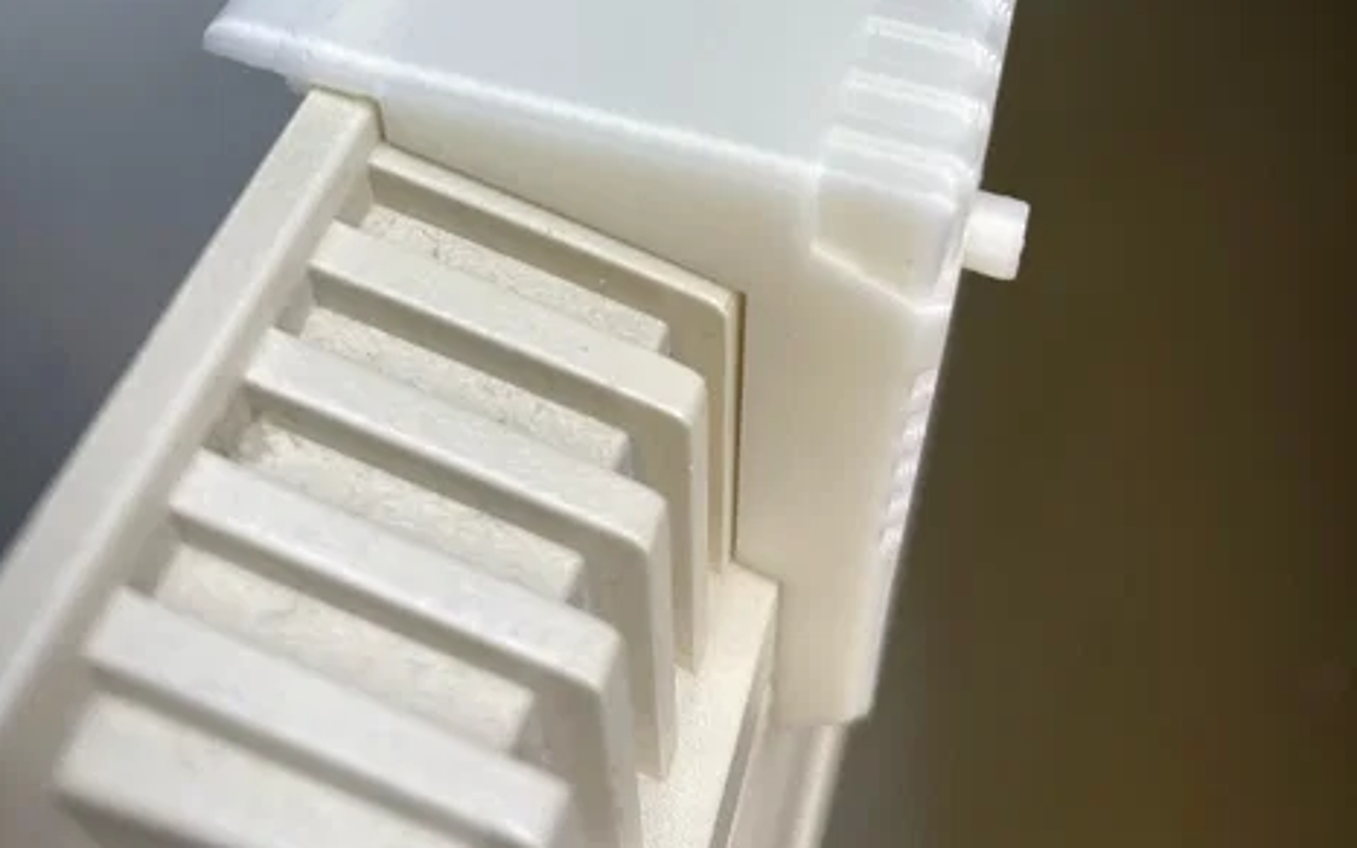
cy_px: -54
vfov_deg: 31.1
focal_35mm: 37
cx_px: 677
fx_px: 1368
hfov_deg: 52.8
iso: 50
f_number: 1.8
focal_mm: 4.25
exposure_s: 1/100
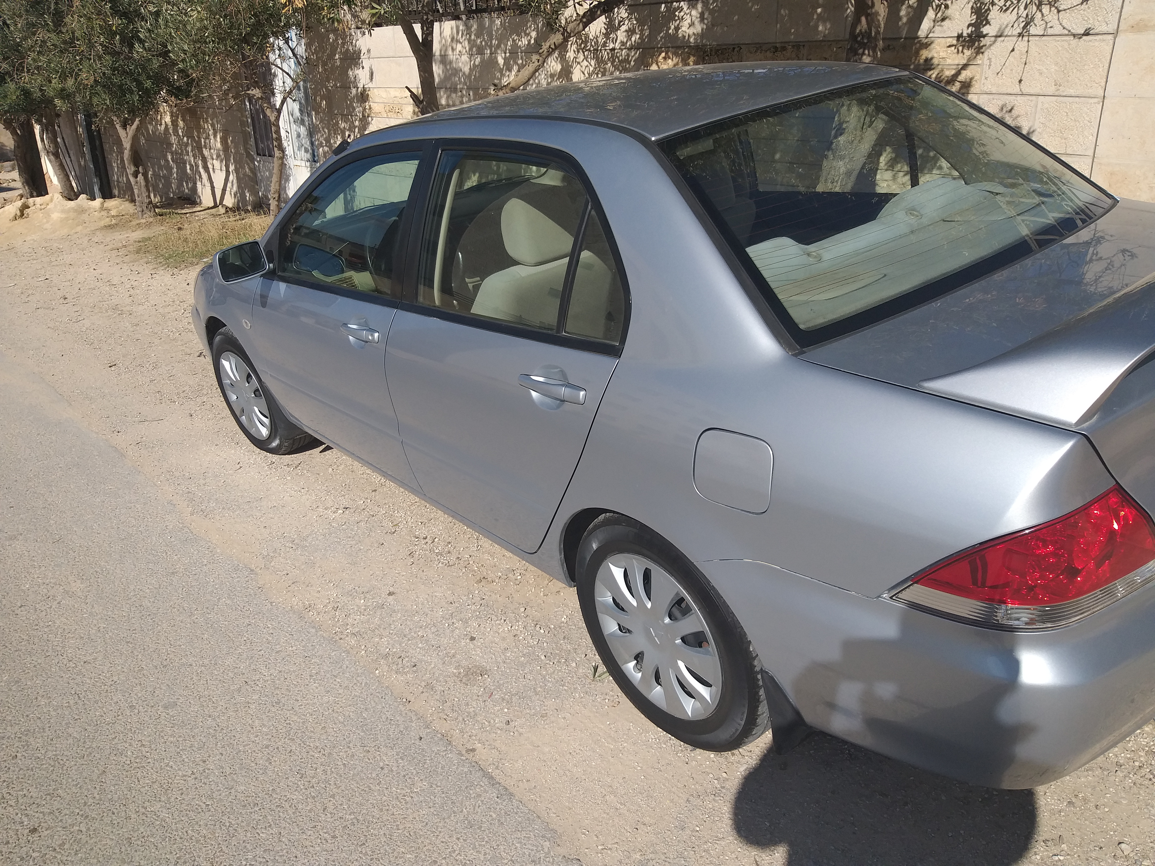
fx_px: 868
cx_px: 578
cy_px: 433
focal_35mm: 26
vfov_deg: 53.1
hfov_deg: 67.3
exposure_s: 1/3192
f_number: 1.7
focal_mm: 3.93
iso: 40
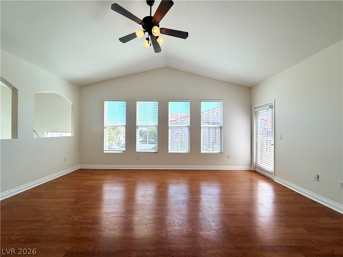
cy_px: 128
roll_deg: -0.4
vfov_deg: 85.7
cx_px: 172
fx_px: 139
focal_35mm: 14
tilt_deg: +0.8
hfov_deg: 102.1
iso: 40
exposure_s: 1/238
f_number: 2.2
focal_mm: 2.22
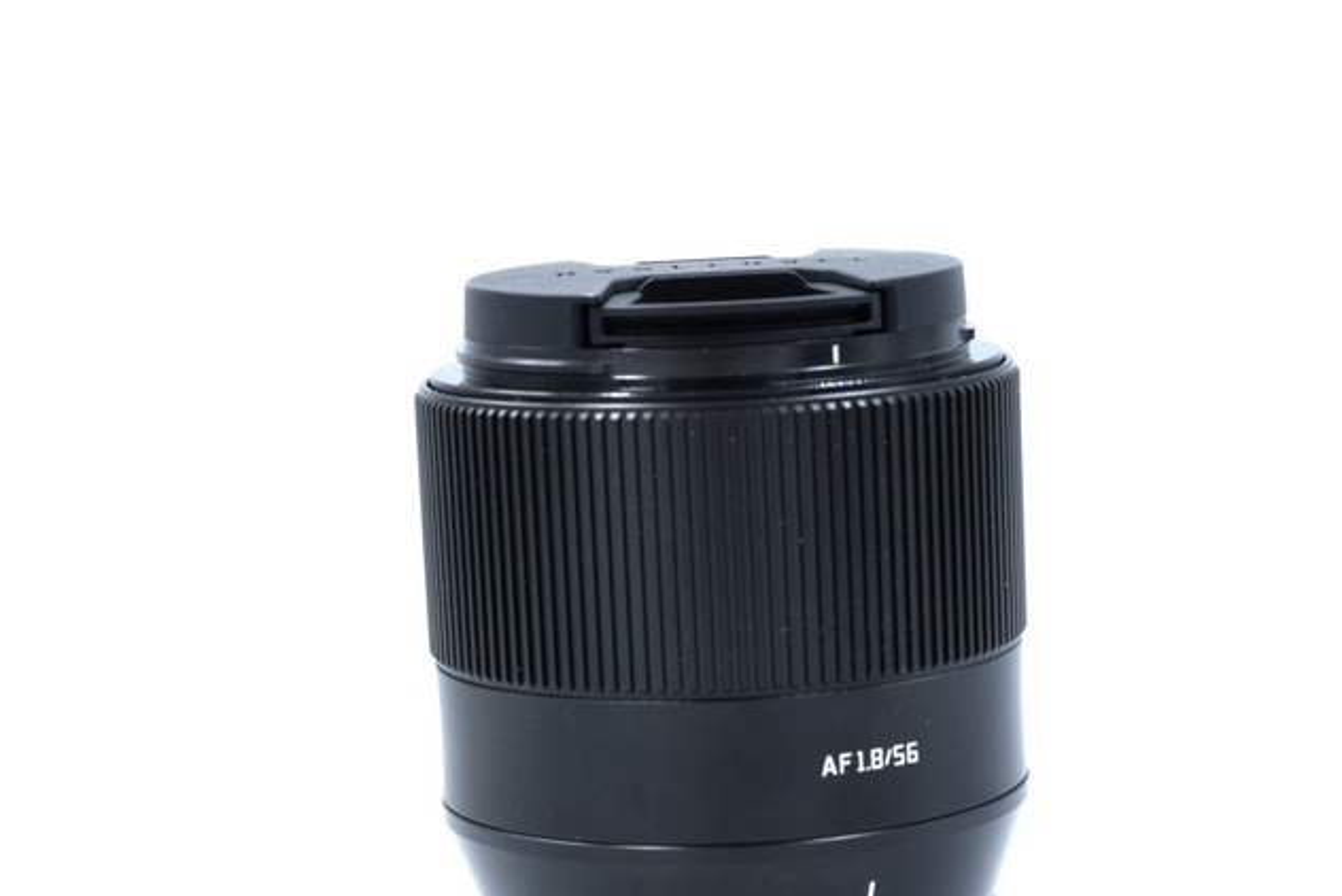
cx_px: 720
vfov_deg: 15.7
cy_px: 659
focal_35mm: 87
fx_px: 3244
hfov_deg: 23.4
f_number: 14
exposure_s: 1/125
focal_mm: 55
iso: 800
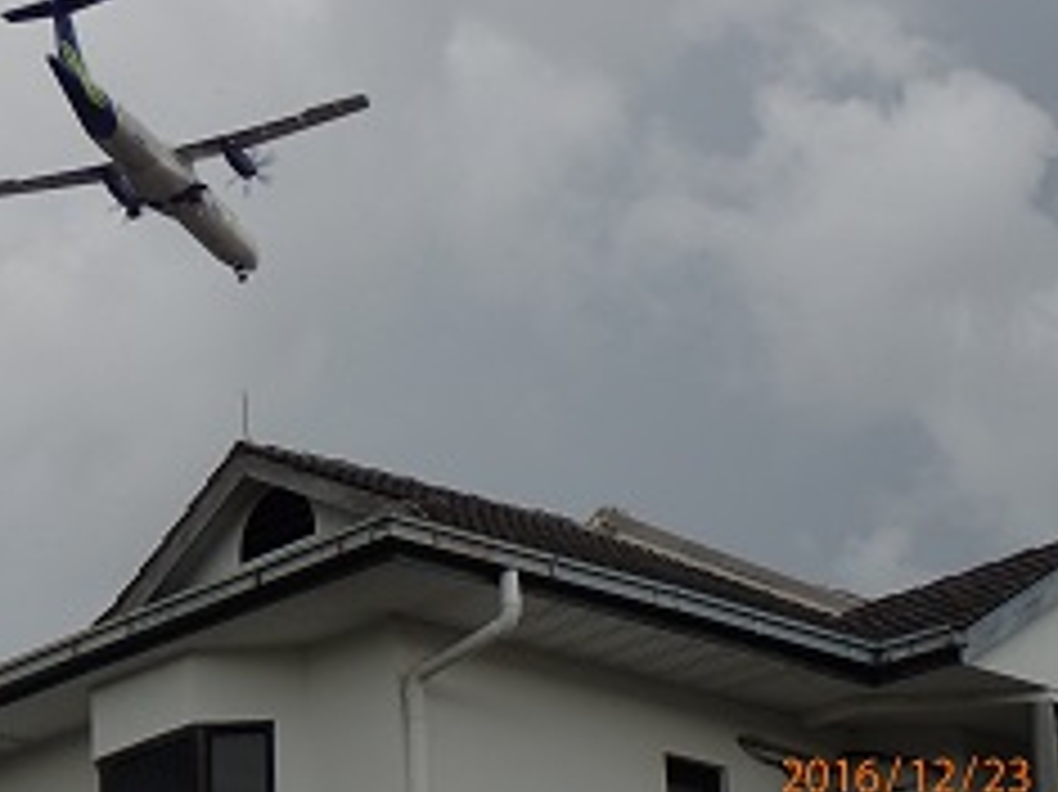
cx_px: 207
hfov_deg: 17.0
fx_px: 3513
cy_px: 220
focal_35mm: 115
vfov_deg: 12.8
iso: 100
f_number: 5
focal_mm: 11.78
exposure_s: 1/250
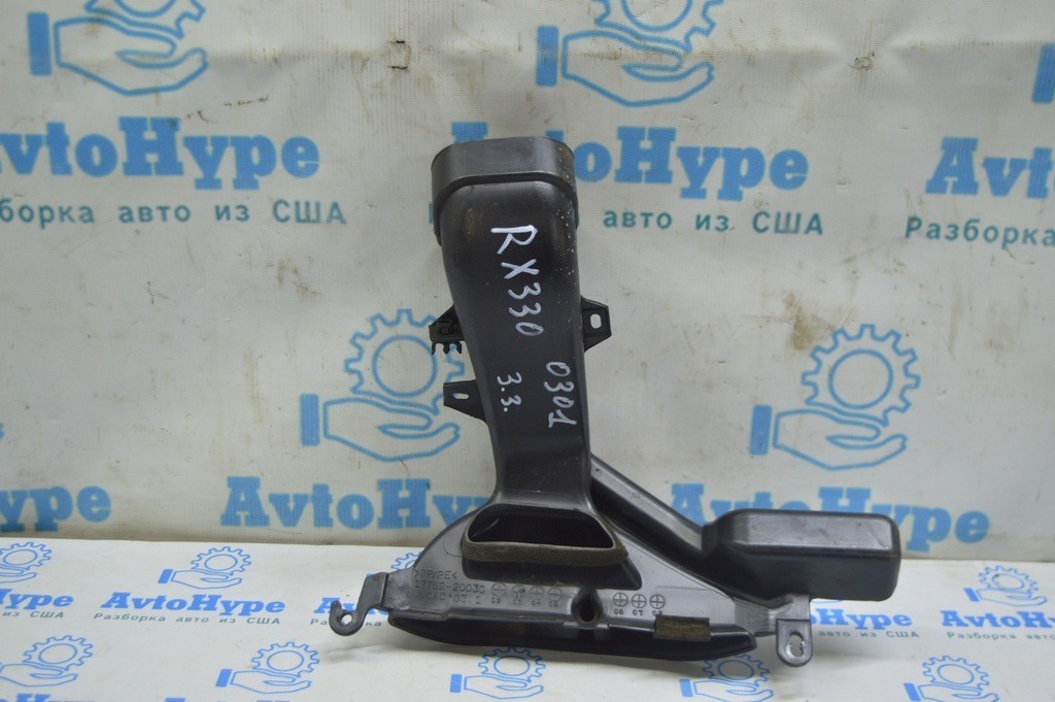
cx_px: 528
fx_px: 1318
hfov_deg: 43.6
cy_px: 351
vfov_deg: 29.8
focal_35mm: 45
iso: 400
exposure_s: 1/40
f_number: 4.2
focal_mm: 30
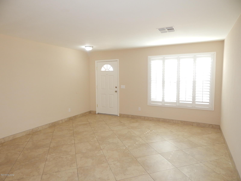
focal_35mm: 22
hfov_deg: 76.4
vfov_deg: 61.1
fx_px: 153
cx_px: 120
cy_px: 90
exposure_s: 1/30
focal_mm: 4
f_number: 3
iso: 180
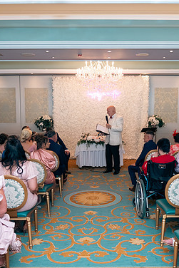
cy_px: 136
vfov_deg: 51.9
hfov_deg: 35.8
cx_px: 107
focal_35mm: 37
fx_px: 276
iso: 640
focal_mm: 24
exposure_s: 1/160
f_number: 3.5
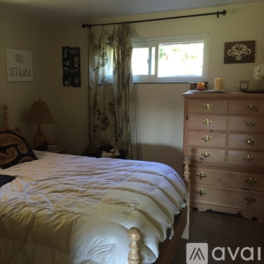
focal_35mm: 35
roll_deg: -0.2
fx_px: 302
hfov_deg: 46.6
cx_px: 93
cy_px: 129
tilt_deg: -10.1
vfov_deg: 47.2
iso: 250
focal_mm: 4.15
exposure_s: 1/30
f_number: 2.2
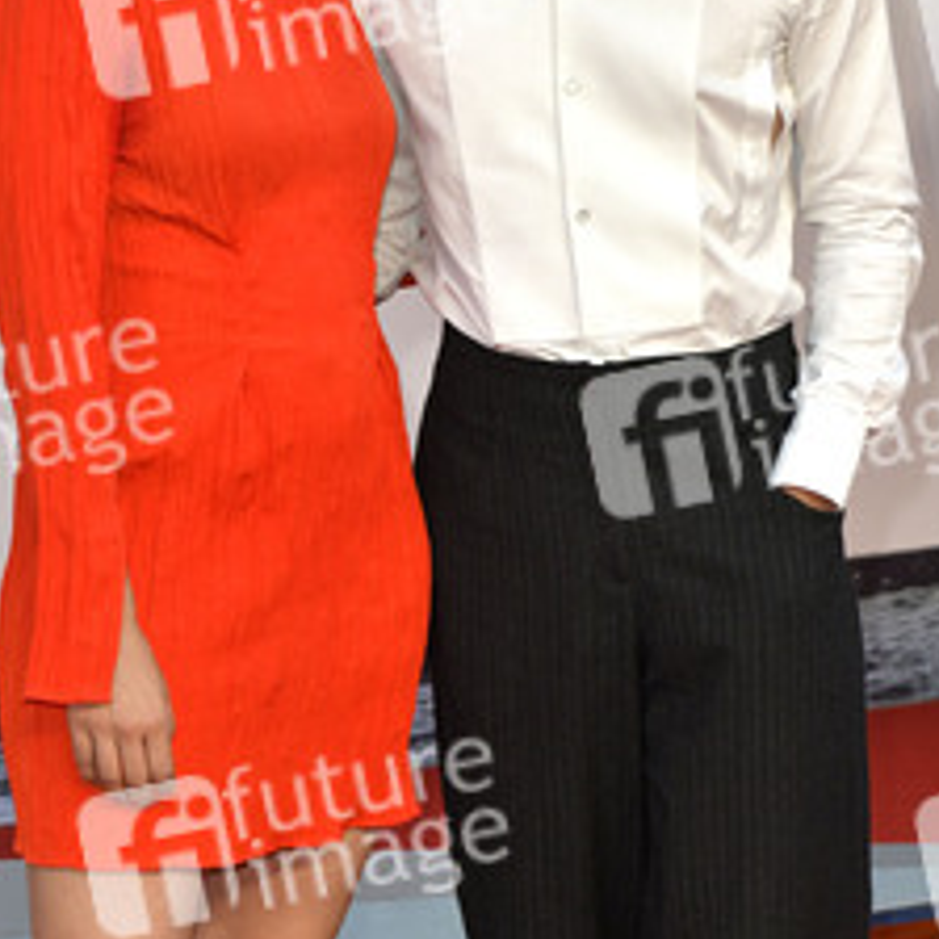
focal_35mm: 106
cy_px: 210
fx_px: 3253
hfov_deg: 16.4
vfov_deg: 16.3
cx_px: 415
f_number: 6.3
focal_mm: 70
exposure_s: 1/250
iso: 1250
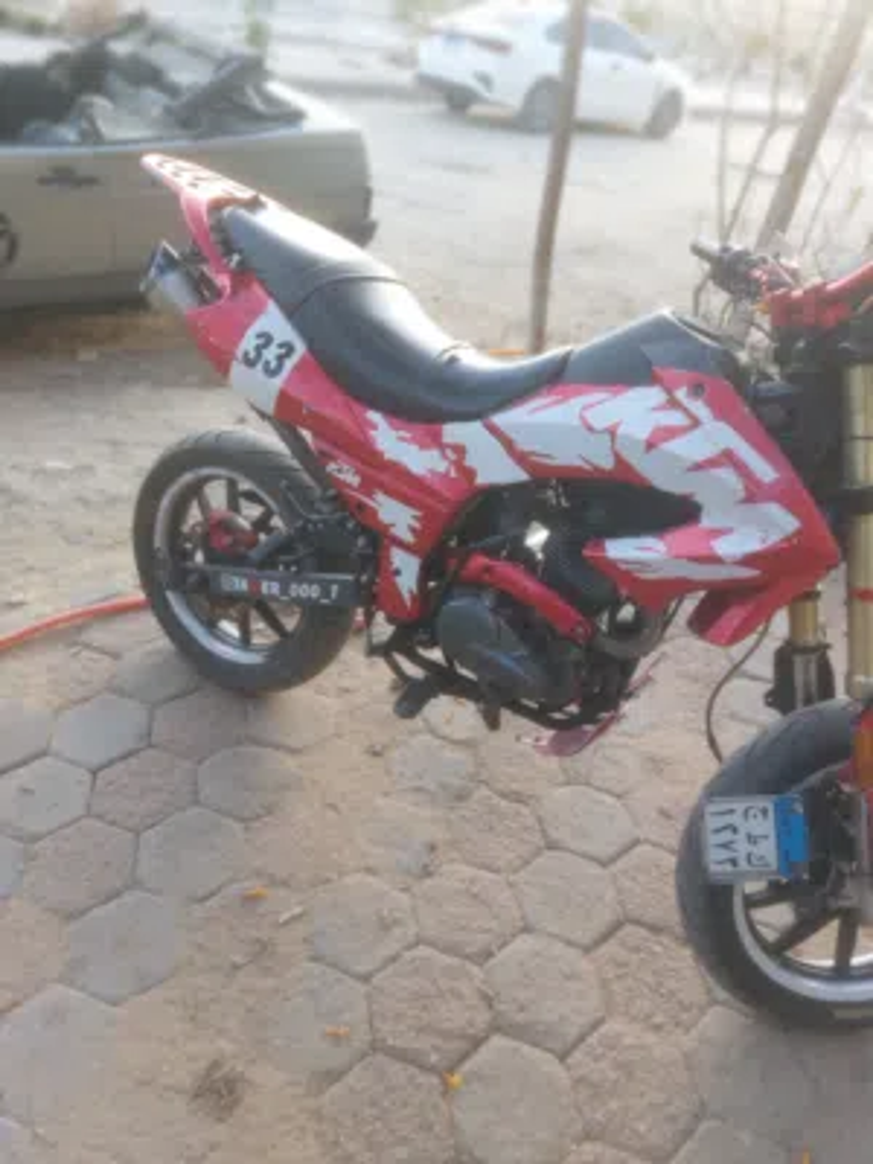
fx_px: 807
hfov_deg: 56.8
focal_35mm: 24
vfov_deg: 71.6
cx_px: 436
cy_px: 582
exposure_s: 1/50
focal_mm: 5.23
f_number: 1.8
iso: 32
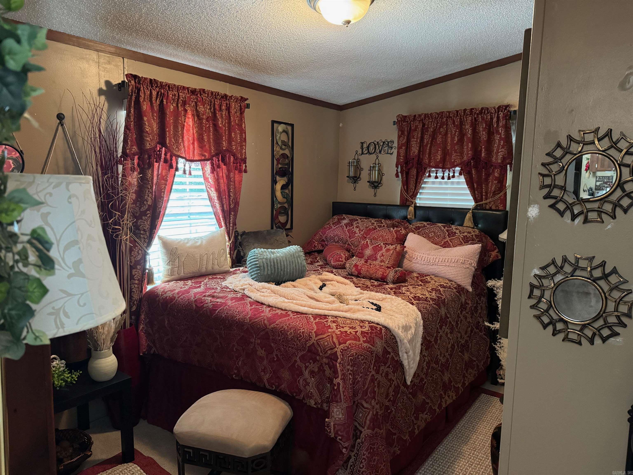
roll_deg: -1.8
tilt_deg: -7.1
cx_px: 316
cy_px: 238
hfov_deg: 71.6
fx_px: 439
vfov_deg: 56.8
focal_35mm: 24
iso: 1000
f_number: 1.78
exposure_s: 1/40
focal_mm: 6.76
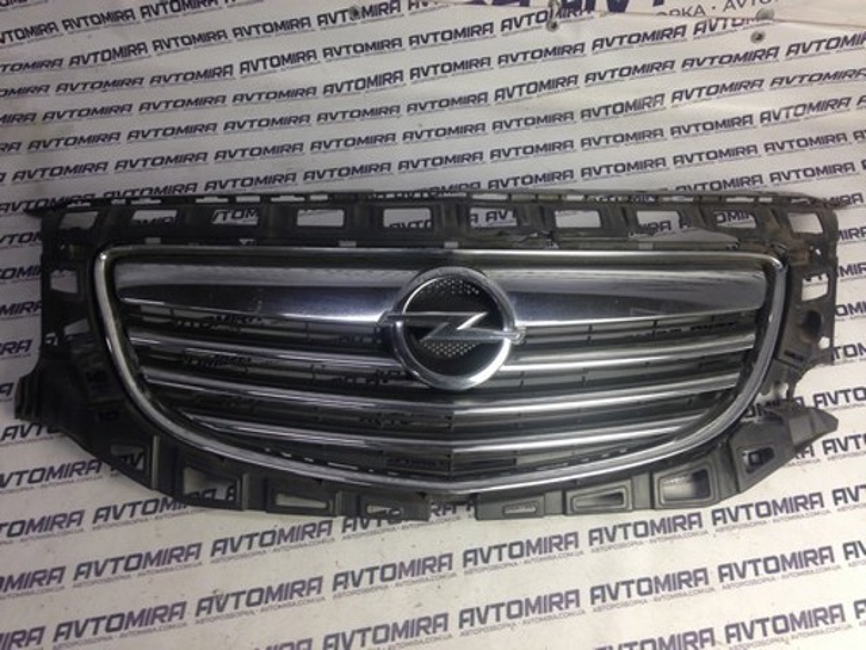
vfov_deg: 42.9
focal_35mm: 33
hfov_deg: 55.4
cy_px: 325
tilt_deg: -56.0
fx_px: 826
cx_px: 433
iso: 50
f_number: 2.4
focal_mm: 4.12
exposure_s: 1/20
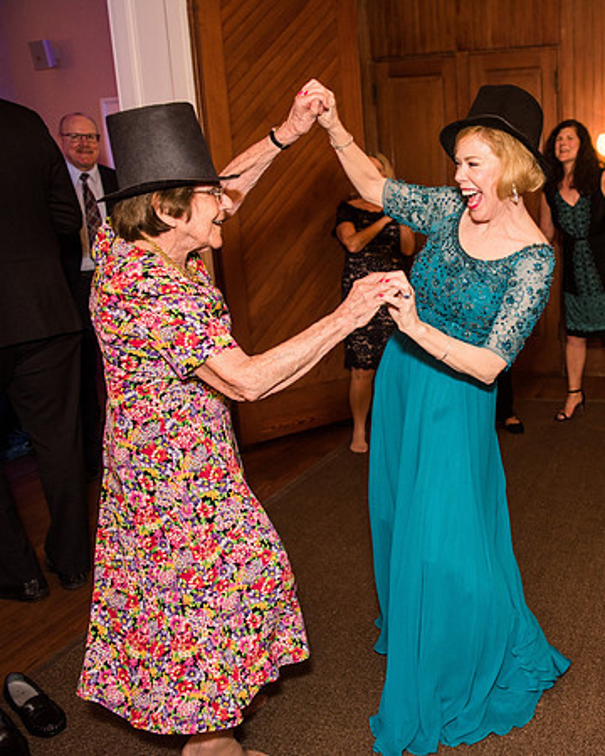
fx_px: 759
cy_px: 376
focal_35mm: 34
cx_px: 507
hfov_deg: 41.1
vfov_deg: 53.0
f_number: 2.8
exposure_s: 1/100
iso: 640
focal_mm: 24
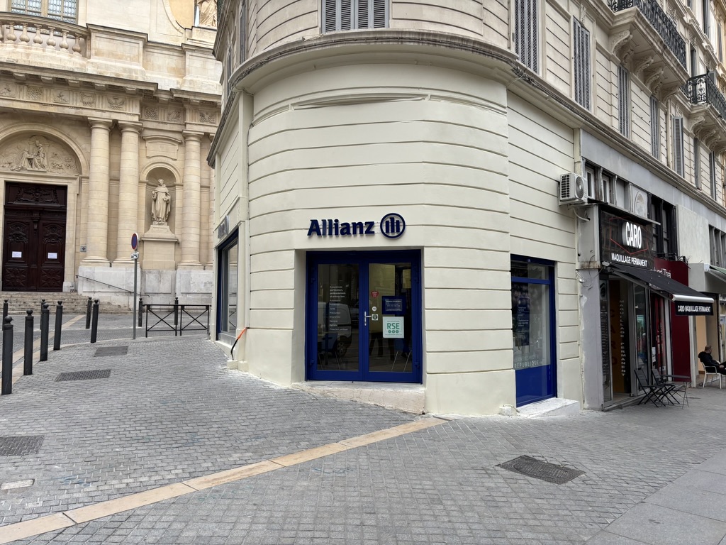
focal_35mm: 26
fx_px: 545
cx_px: 363
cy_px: 272
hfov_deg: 67.3
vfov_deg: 53.1
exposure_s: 1/121
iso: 50
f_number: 1.6
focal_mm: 5.96
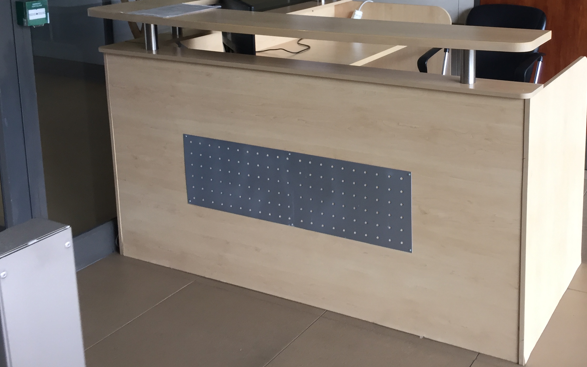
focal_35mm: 45
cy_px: 56
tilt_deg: -10.9
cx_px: 397
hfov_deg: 43.7
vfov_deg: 27.8
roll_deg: +1.3
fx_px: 720
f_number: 2.2
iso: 32
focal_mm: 4.15
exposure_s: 1/33
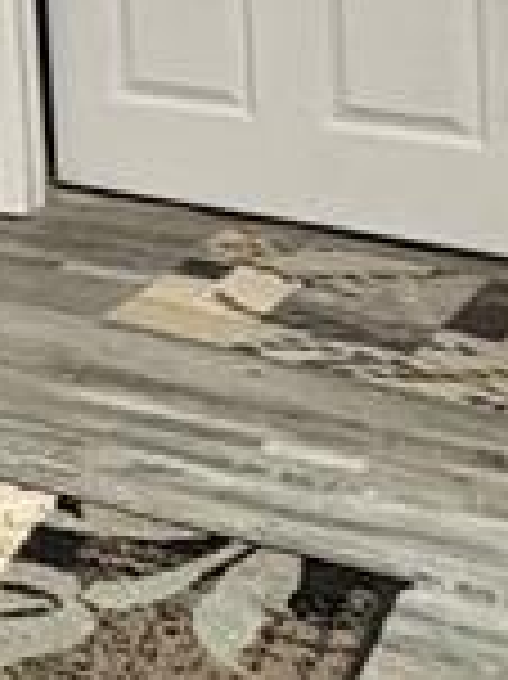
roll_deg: +5.7
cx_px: -868
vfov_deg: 18.1
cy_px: -257
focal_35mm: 100
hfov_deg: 11.2
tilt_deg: -4.3
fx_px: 1959
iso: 400
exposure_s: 1/60
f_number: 2.2
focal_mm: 2.22
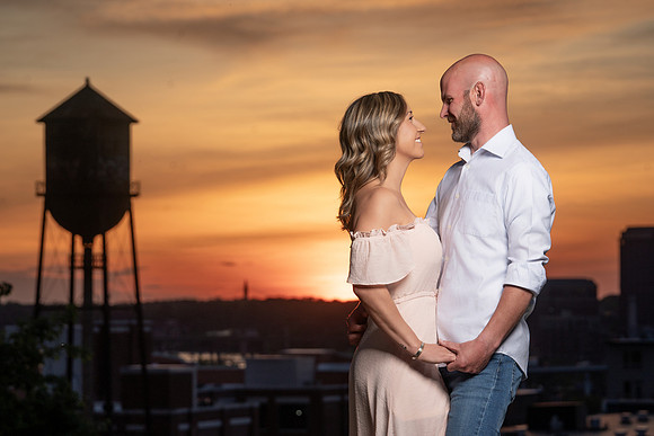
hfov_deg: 15.1
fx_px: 2471
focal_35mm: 136
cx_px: 327
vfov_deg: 10.1
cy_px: 218
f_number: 8
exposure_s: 1/200
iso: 100
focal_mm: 136
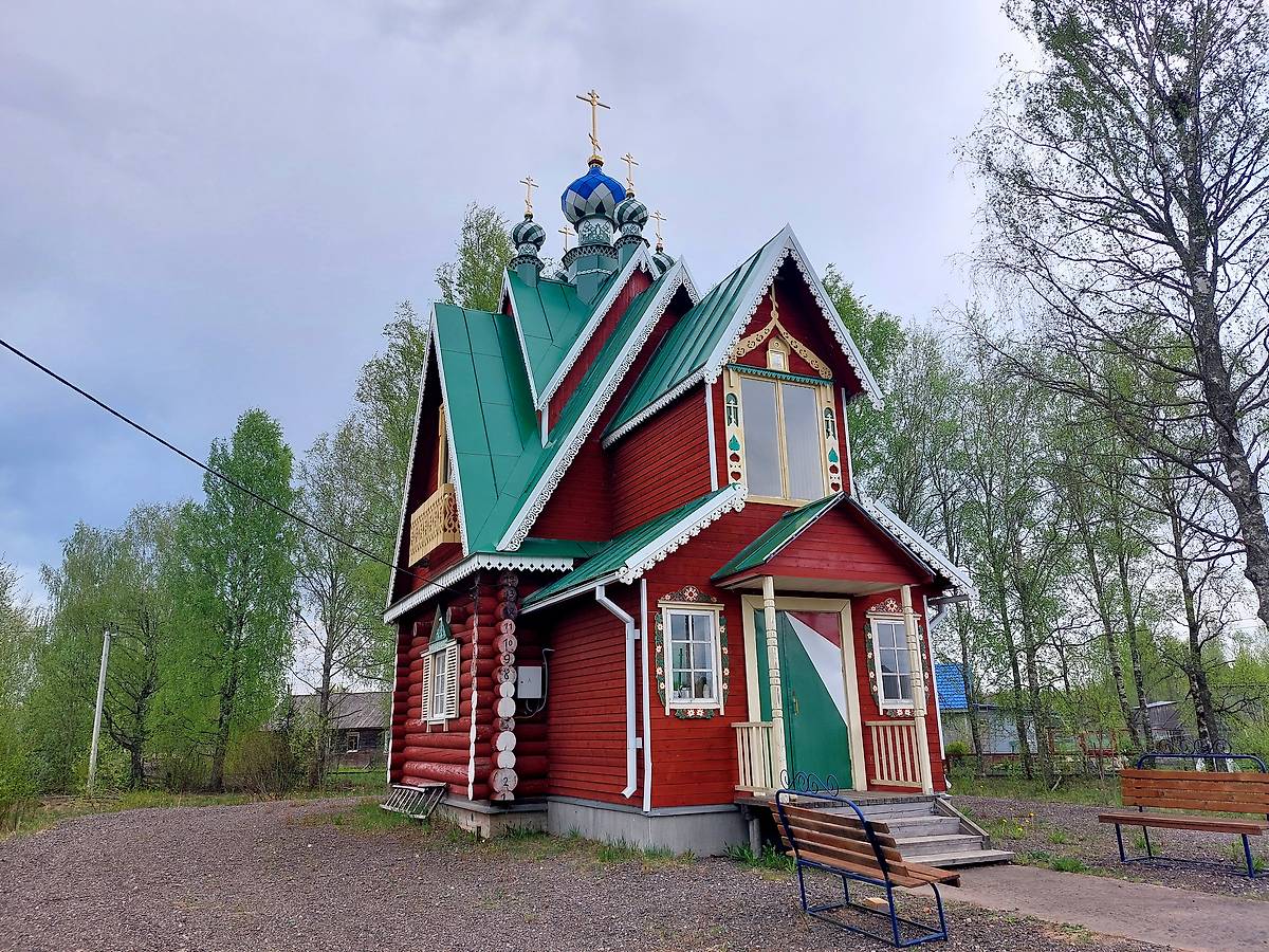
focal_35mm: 24
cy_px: 476
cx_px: 634
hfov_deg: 71.6
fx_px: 880
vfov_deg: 56.8
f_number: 1.8
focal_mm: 5.23
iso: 25
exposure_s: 1/646
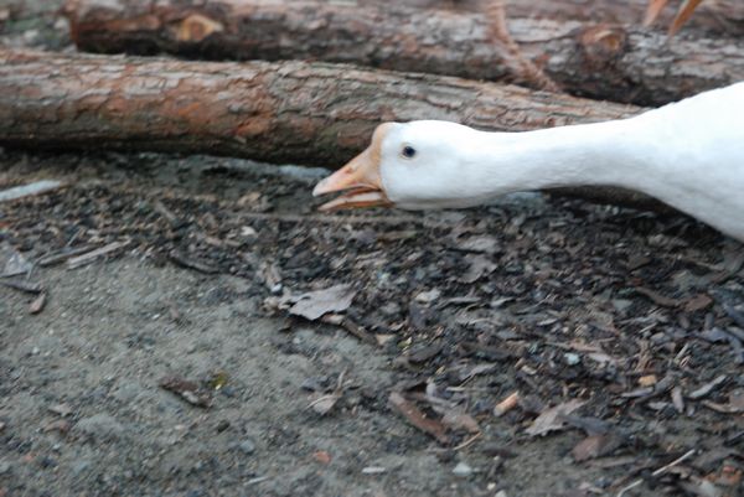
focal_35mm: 75
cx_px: 372
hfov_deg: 27.0
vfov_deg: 18.2
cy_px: 248
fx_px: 1551
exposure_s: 1/80
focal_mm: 50
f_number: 4.5
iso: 1600
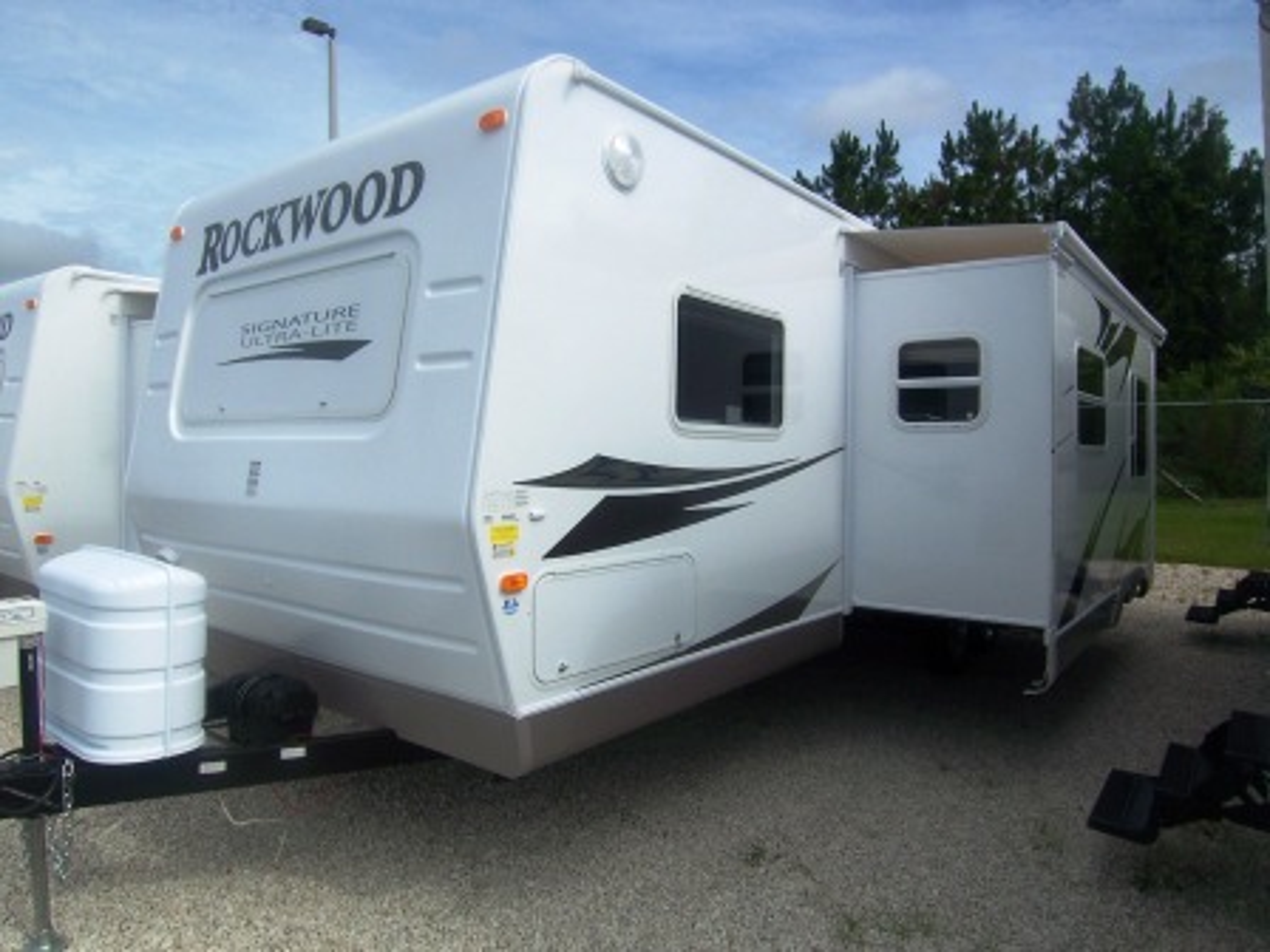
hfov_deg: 73.9
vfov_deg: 58.9
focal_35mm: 23
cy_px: 476
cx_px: 635
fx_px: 844
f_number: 5.6
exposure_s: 1/400
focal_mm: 3.8
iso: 64
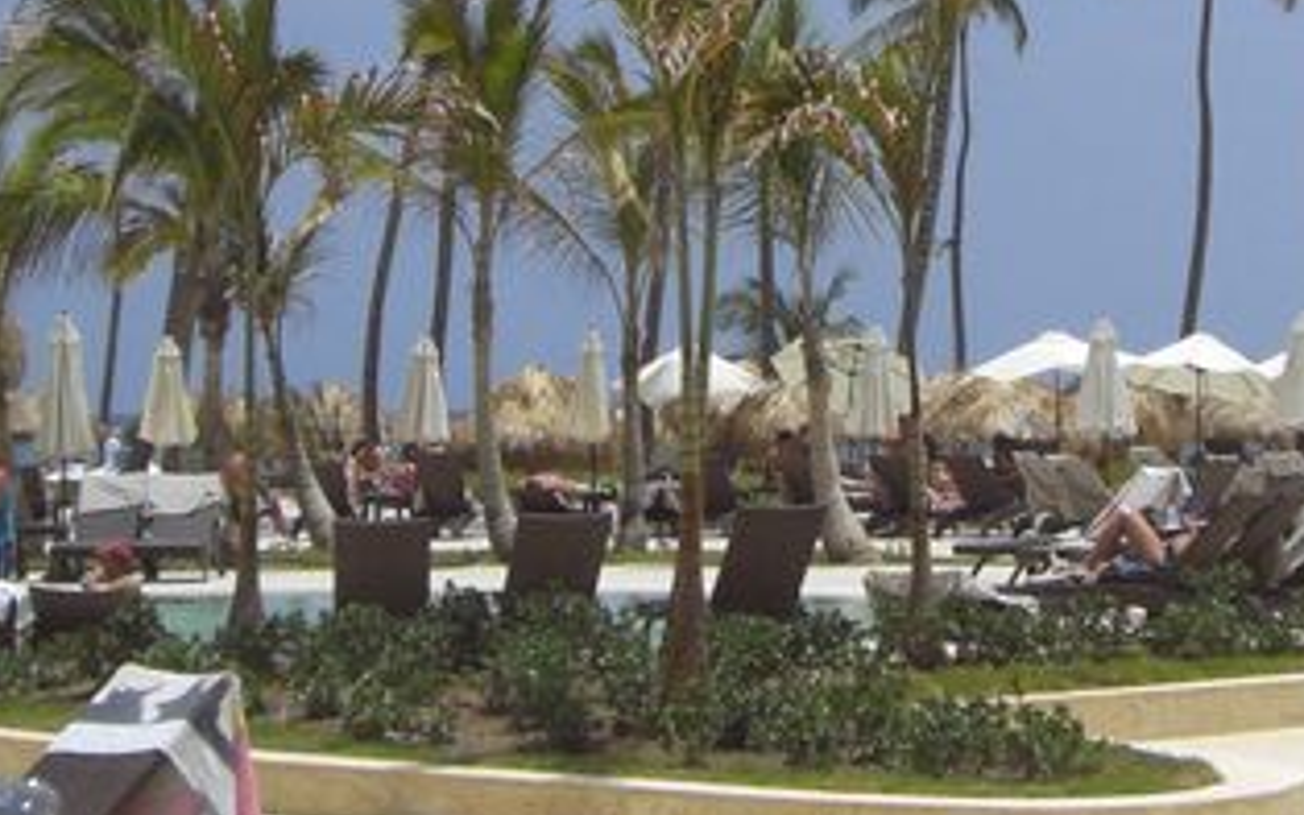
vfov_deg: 9.9
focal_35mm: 131
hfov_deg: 15.8
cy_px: -153
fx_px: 4656
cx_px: 1014
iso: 64
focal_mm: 6.2
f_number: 8
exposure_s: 1/250
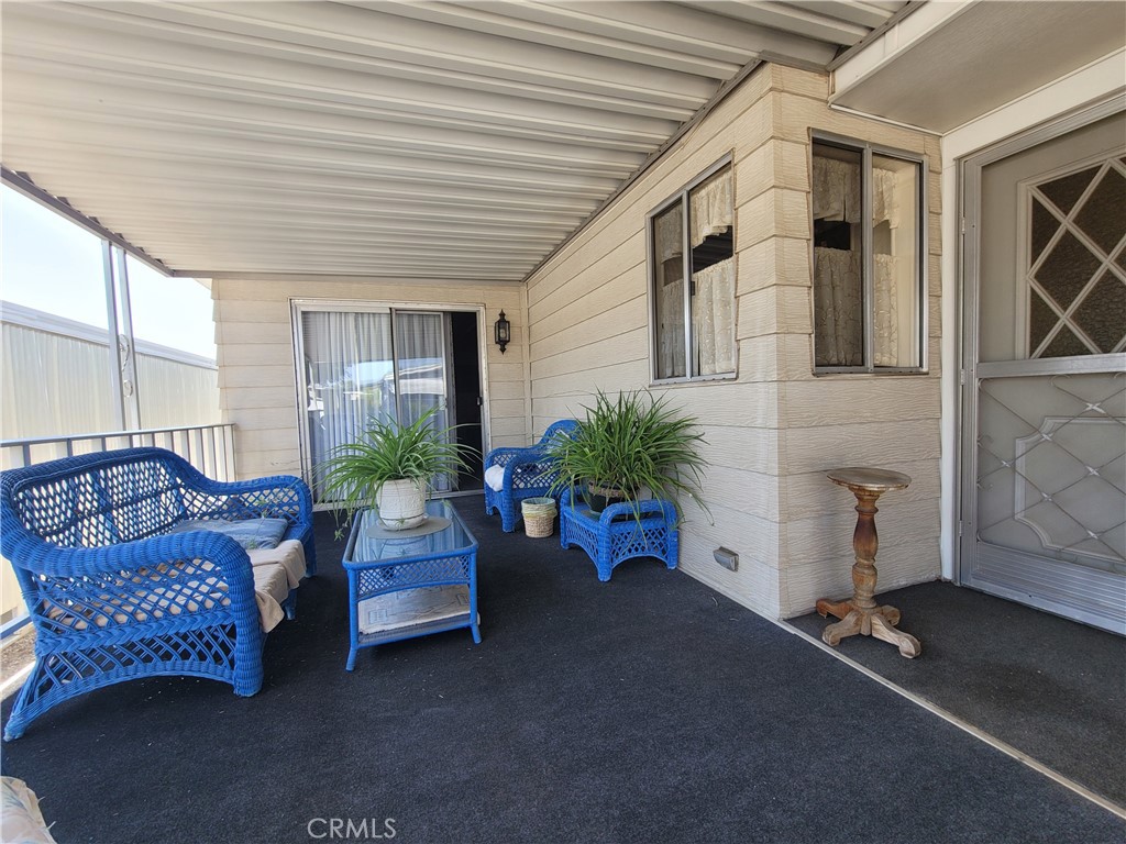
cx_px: 563
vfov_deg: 89.9
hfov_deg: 106.2
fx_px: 423
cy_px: 422
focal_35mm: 13
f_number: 2.2
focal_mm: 2.2
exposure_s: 1/152
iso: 50
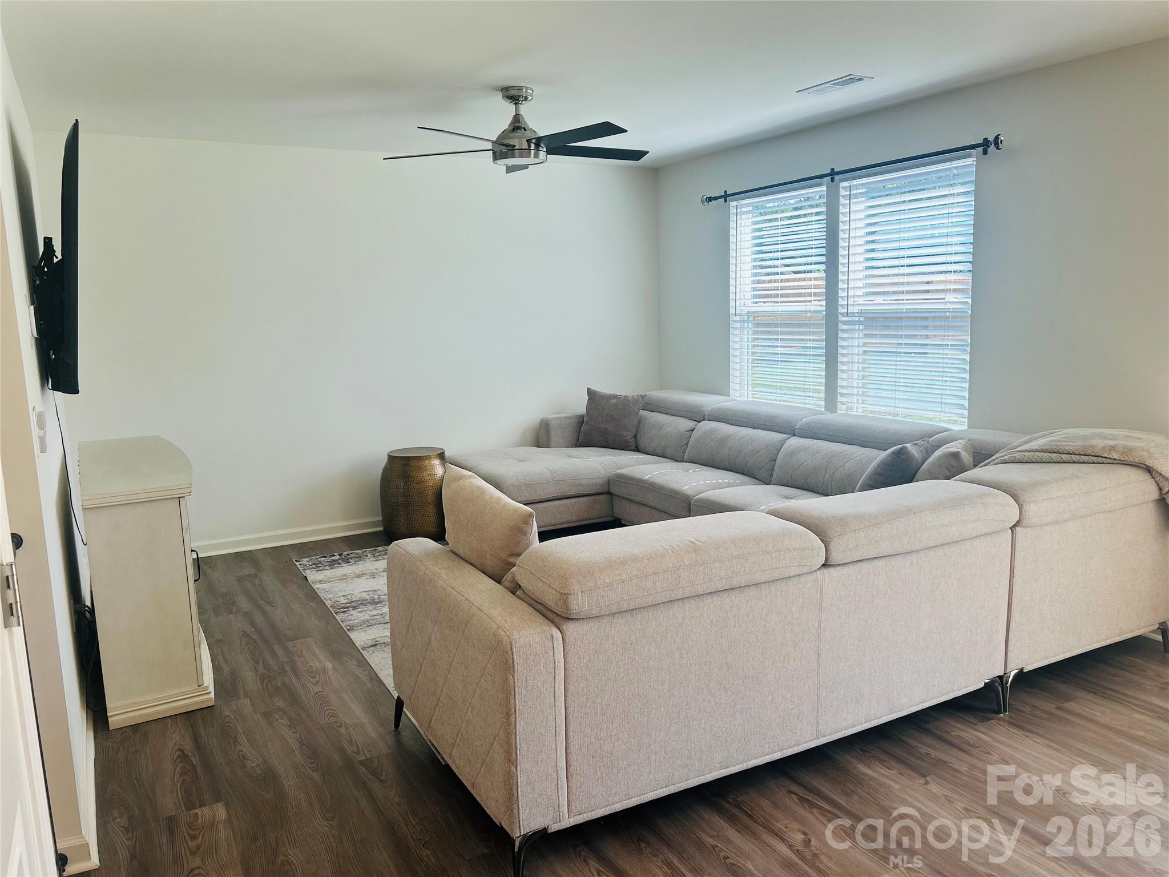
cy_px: 438
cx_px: 584
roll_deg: +1.3
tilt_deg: -8.4
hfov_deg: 67.3
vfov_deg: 53.1
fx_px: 878
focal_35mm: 26
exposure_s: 1/308
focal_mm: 5.7
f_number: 1.5
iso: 50
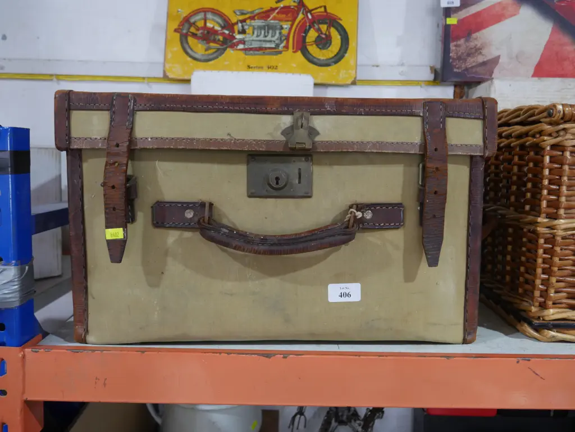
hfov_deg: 59.9
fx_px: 499
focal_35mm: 30
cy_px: 216
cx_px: 288
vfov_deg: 46.8
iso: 1000
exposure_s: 1/60
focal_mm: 15
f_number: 3.6
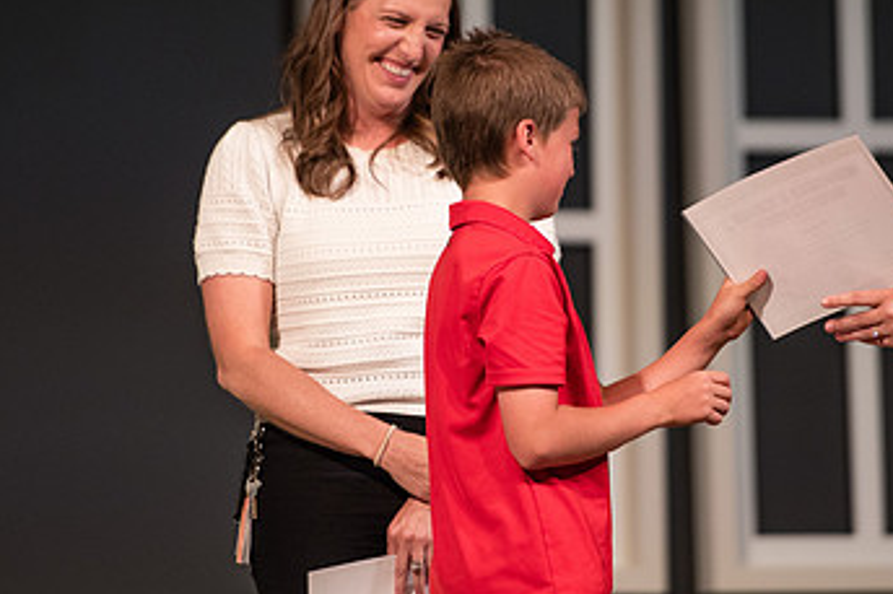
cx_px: 532
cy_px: 269
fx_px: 9595
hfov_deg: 5.3
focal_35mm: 387
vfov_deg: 3.5
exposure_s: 1/250
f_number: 2.8
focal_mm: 200
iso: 800
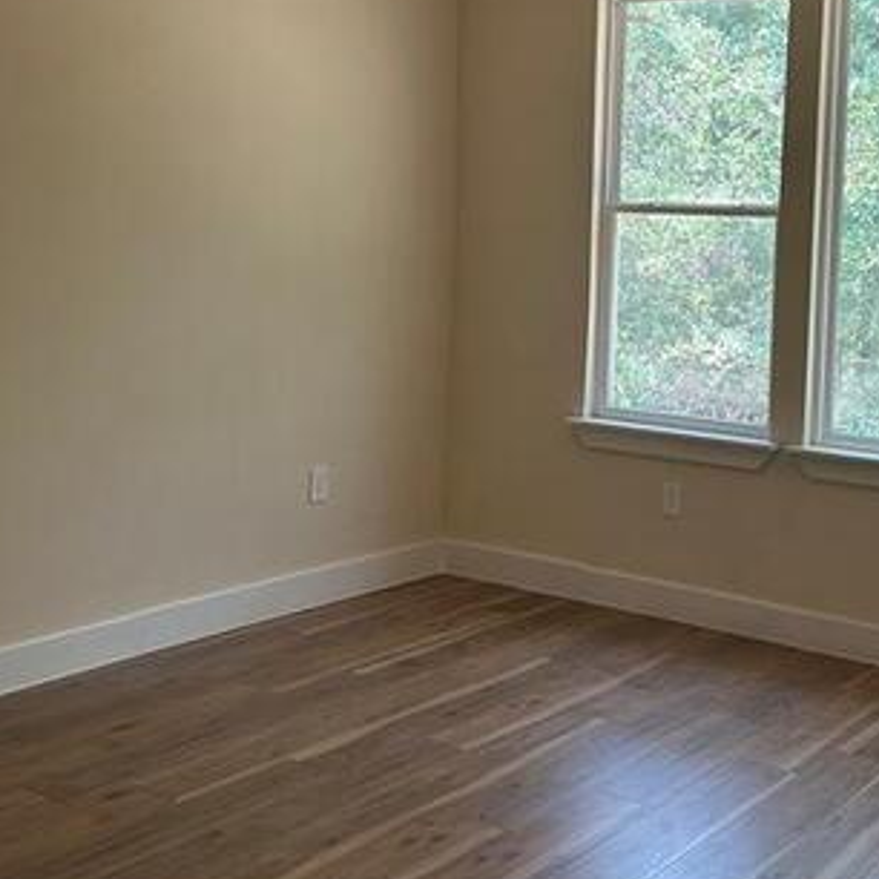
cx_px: 664
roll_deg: -2.4
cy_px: 279
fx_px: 1379
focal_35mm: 48
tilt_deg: -2.7
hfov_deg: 34.6
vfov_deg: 35.0
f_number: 1.5
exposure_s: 1/120
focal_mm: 5.7
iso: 64
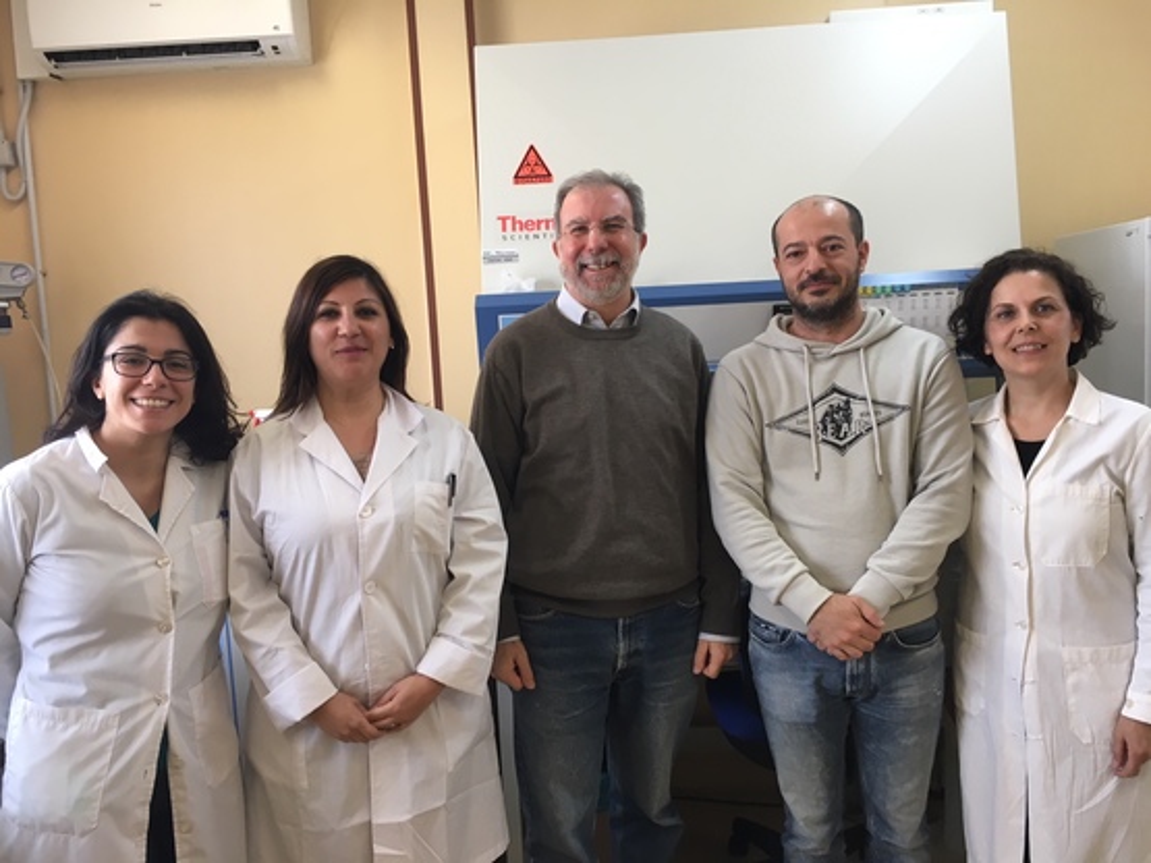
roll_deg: +1.4
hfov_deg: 61.7
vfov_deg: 48.2
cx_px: 576
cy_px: 432
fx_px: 964
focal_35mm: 29
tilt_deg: -5.7
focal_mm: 4.15
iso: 25
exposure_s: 1/33
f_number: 2.2
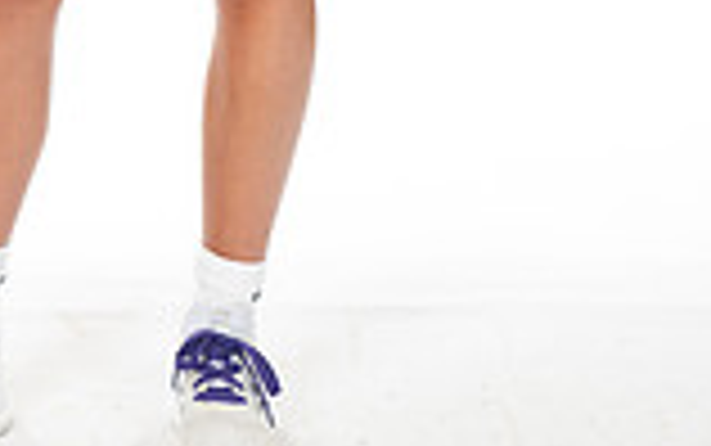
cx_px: 292
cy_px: -523
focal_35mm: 160
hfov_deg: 13.1
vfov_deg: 7.8
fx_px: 3103
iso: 800
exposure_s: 1/320
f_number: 7.1
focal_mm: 55
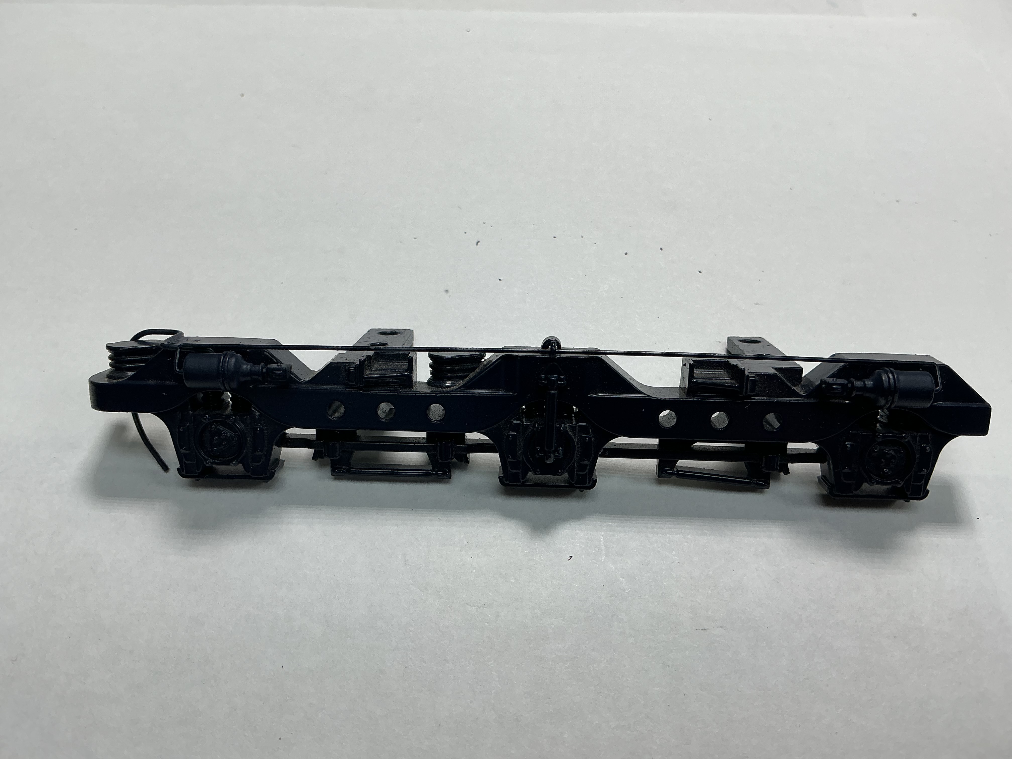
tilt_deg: -56.2
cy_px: 380
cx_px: 506
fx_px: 848
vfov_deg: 48.2
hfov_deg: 61.7
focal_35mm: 29
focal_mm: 3
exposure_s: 1/209
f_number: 1.8
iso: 20
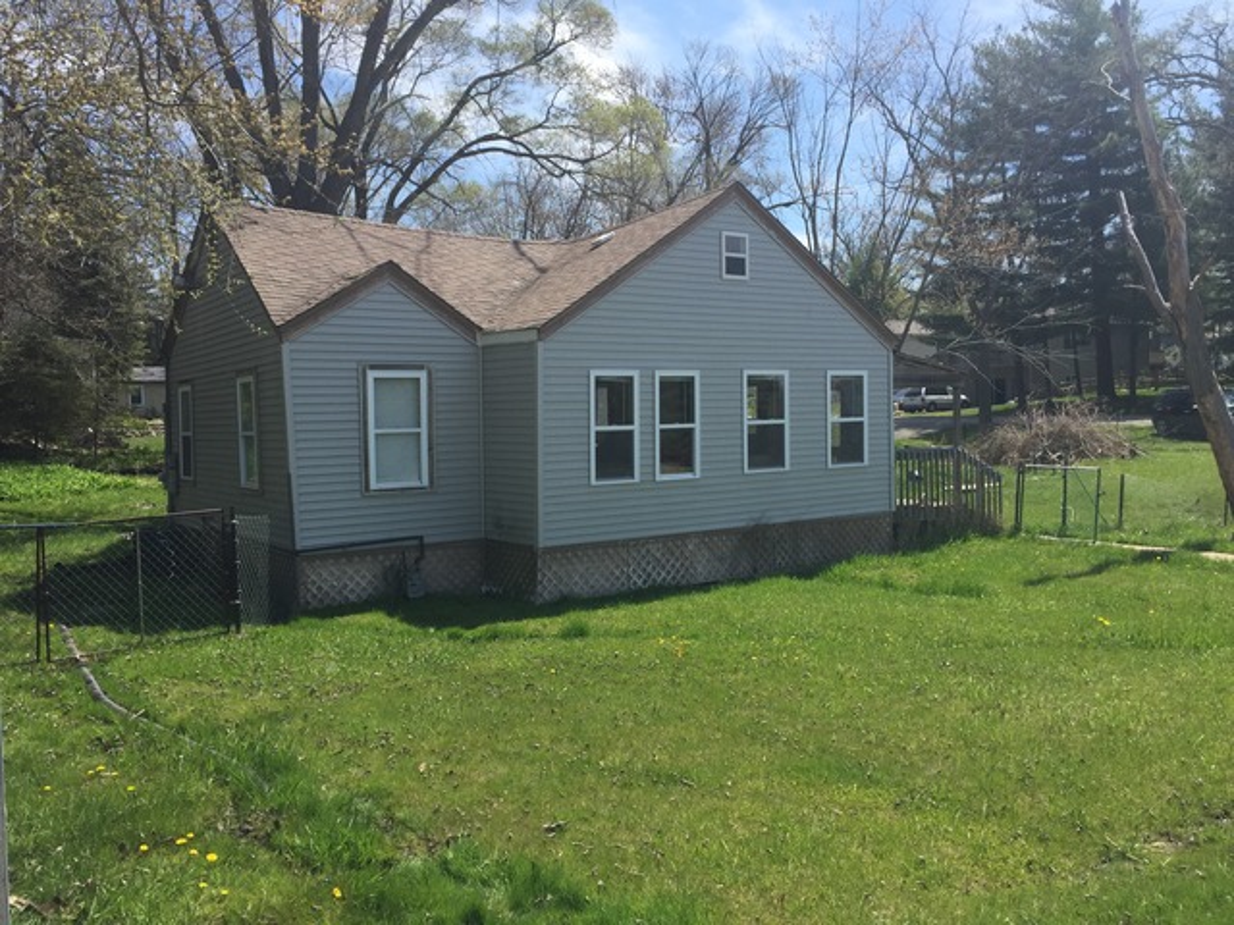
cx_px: 617
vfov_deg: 48.2
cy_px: 462
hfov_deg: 61.7
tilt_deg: -2.8
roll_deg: +1.0
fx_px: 1034
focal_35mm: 29
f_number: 2.2
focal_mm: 4.15
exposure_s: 1/1364
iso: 32
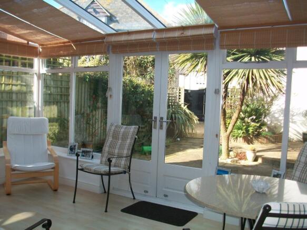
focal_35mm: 34
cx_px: 154
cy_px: 115
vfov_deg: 41.8
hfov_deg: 54.0
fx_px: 301
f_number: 2.8
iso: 80
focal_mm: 5.7
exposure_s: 1/250
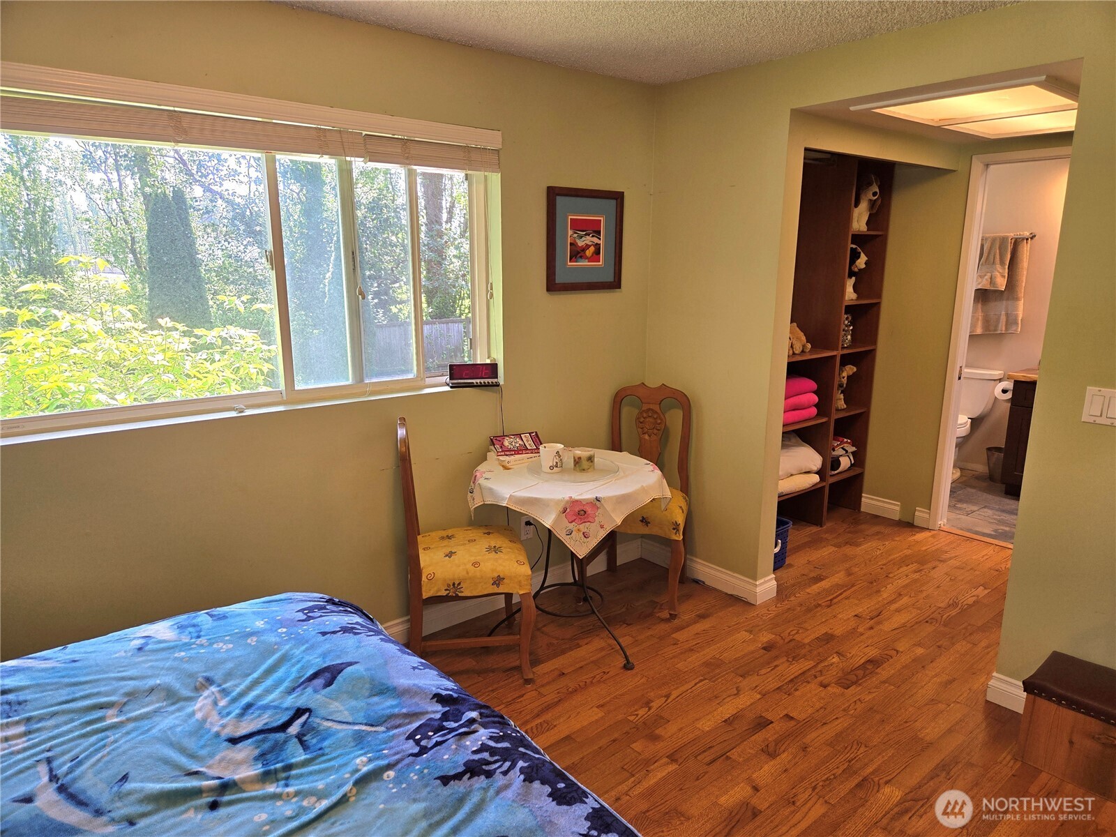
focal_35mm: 23
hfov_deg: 73.9
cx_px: 558
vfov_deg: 58.9
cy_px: 418
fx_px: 742
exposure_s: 1/120
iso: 80
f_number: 1.8
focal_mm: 5.4
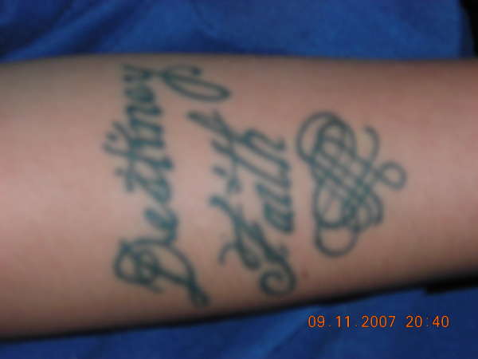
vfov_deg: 14.4
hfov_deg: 19.1
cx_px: 239
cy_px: 180
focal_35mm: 103
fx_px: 1422
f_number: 4.9
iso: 50
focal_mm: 17
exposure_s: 1/60.1
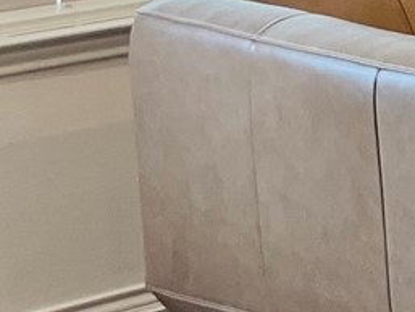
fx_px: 2483
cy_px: -141
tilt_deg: -8.8
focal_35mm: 207
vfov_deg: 7.1
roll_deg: -0.6
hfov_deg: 7.5
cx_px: 1499
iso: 100
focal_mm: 5.1
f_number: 1.6
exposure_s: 1/120
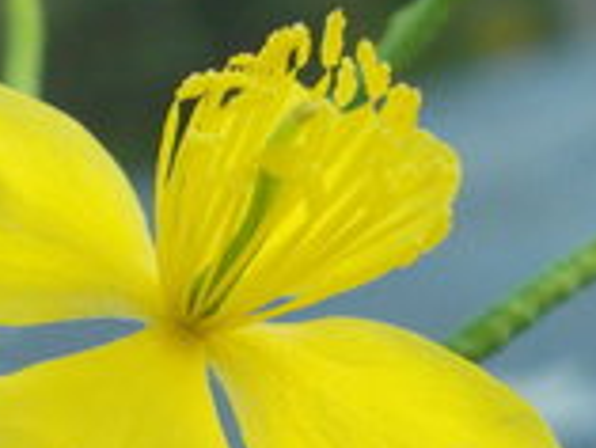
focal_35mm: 158
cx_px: 201
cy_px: 298
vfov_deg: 9.4
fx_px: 2722
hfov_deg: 12.5
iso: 250
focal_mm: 10
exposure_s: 1/500
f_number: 4.3
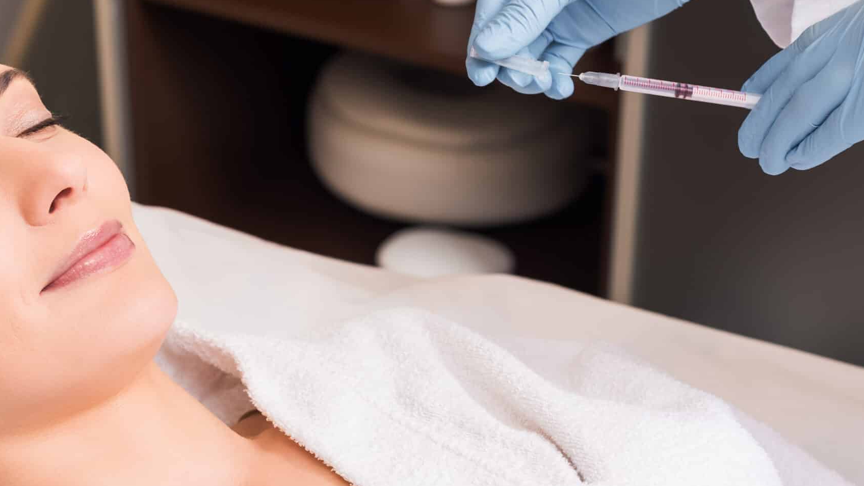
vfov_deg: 13.6
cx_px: 250
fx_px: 2039
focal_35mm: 89
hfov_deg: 23.7
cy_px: 299
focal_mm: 50
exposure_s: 1/160
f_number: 5
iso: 80
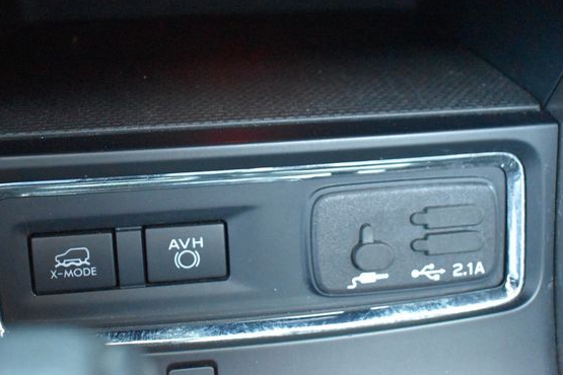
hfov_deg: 43.6
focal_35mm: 45
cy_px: 164
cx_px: 274
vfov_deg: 29.8
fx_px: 704
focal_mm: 26
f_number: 4
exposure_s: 1/125
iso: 9000
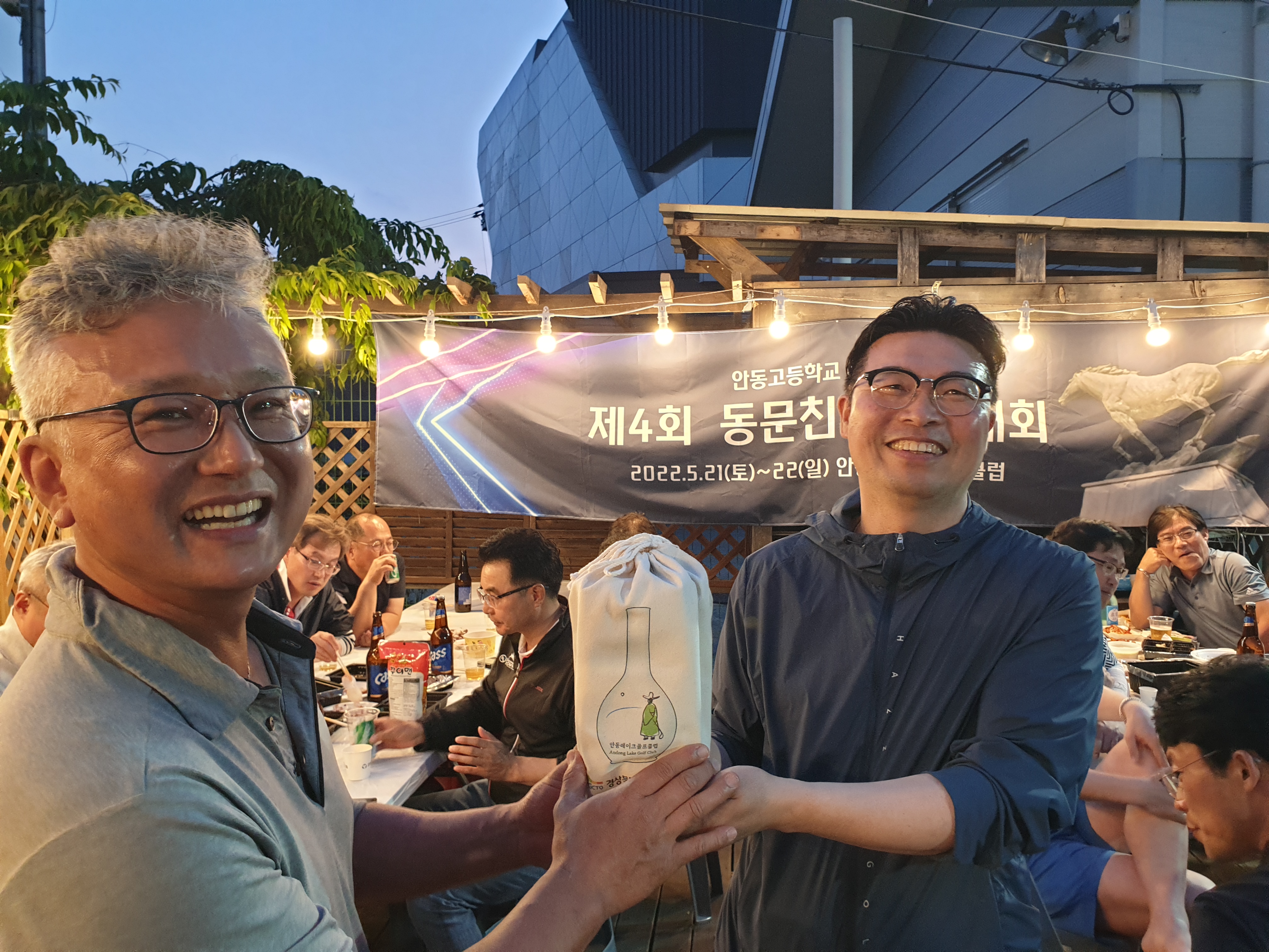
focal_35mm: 26
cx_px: 634
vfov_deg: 53.1
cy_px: 476
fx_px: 953
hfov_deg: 67.3
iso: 250
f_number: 2.4
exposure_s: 1/27
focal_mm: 4.3
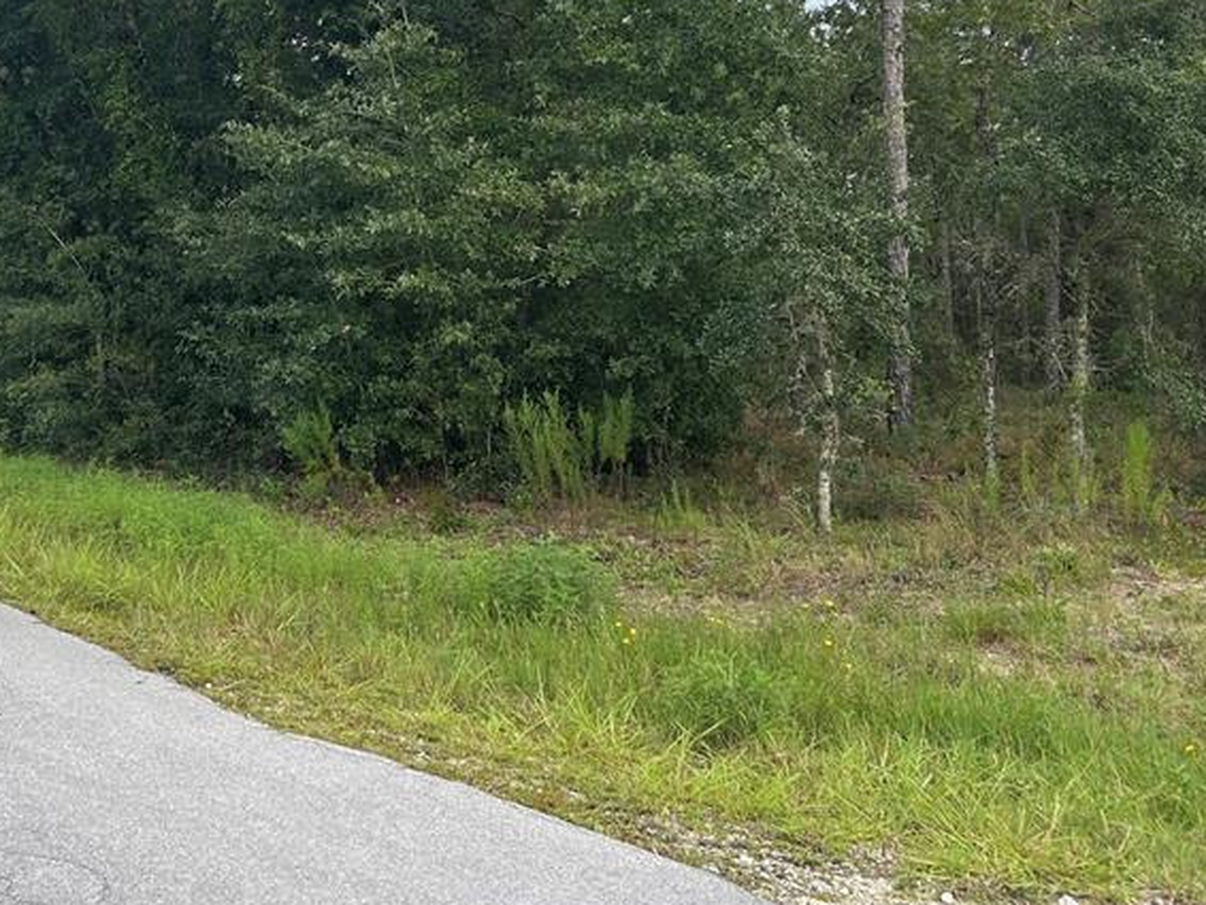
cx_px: 362
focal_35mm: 47
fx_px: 1638
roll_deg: +1.0
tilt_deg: +7.1
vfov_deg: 30.0
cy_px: 151
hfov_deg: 39.7
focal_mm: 5.7
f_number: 1.5
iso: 50
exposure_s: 1/439
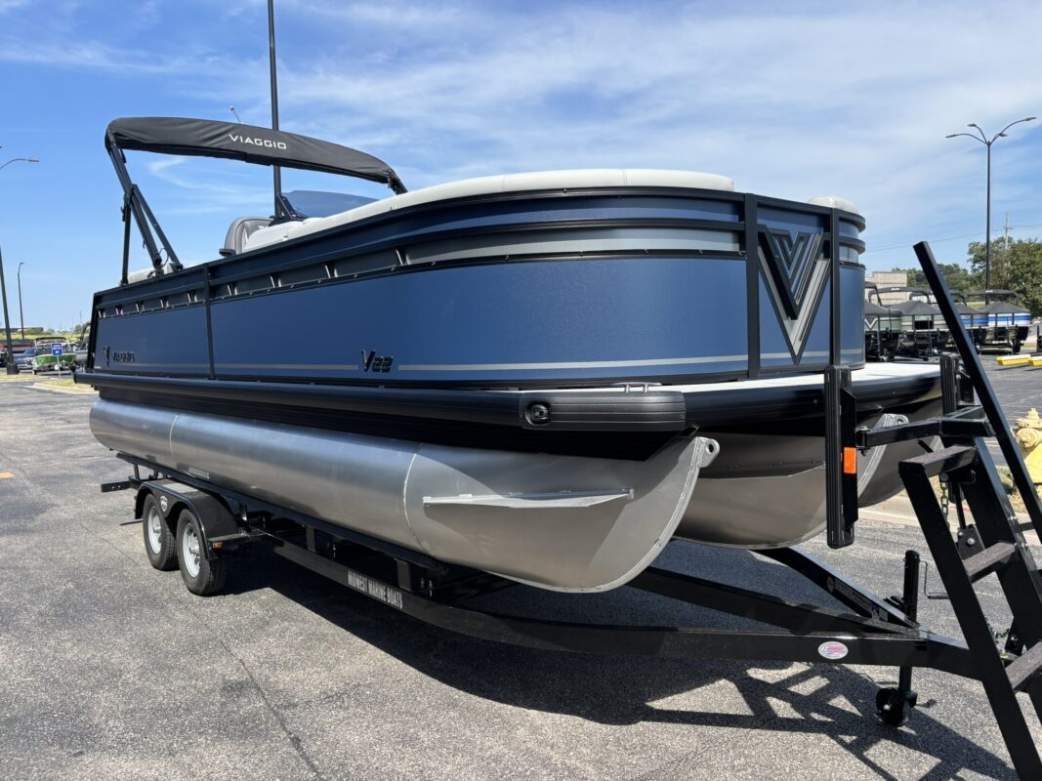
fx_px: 783
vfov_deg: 53.1
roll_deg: +0.8
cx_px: 521
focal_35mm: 26
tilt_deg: -1.2
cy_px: 390
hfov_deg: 67.3
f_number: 1.6
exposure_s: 1/2193
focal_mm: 5.96
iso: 50
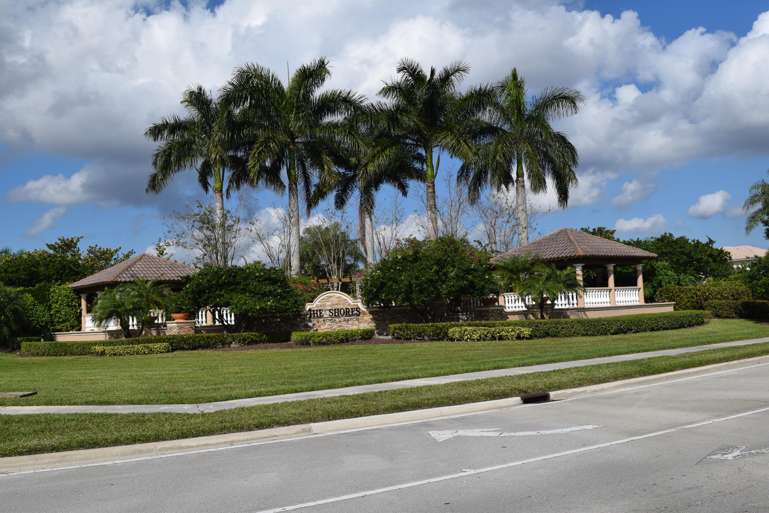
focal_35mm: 39
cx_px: 384
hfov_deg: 49.6
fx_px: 833
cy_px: 256
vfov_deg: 34.2
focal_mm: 26
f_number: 13
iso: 200
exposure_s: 1/500
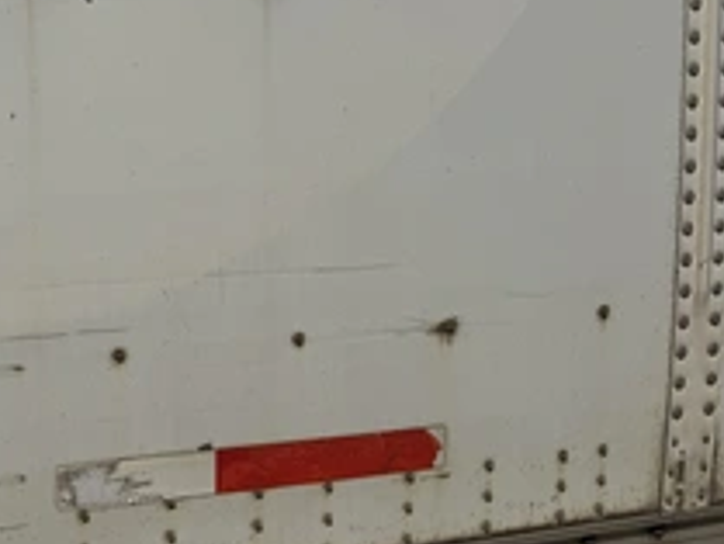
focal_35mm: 46
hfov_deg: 38.3
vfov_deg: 31.2
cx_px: 69
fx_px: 963
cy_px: 159
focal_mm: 6.76
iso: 80
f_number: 1.78
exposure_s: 1/14286
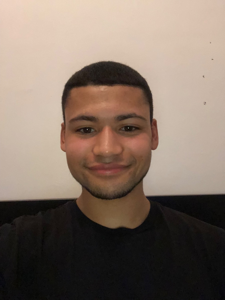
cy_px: 150
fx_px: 277
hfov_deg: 44.2
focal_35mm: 32
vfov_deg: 56.8
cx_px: 112
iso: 500
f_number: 2.2
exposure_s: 1/33
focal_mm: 2.87
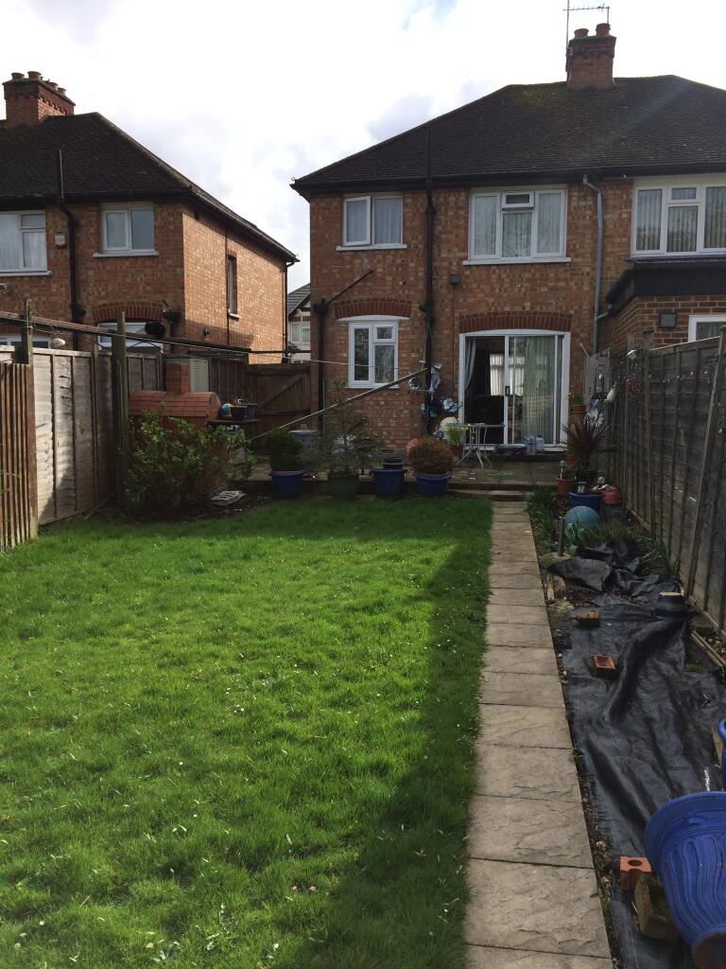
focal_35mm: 29
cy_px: 484
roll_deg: +0.0
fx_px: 811
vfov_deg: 61.7
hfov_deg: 48.2
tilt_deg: -7.2
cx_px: 363
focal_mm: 4.15
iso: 32
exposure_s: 1/1642
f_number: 2.2
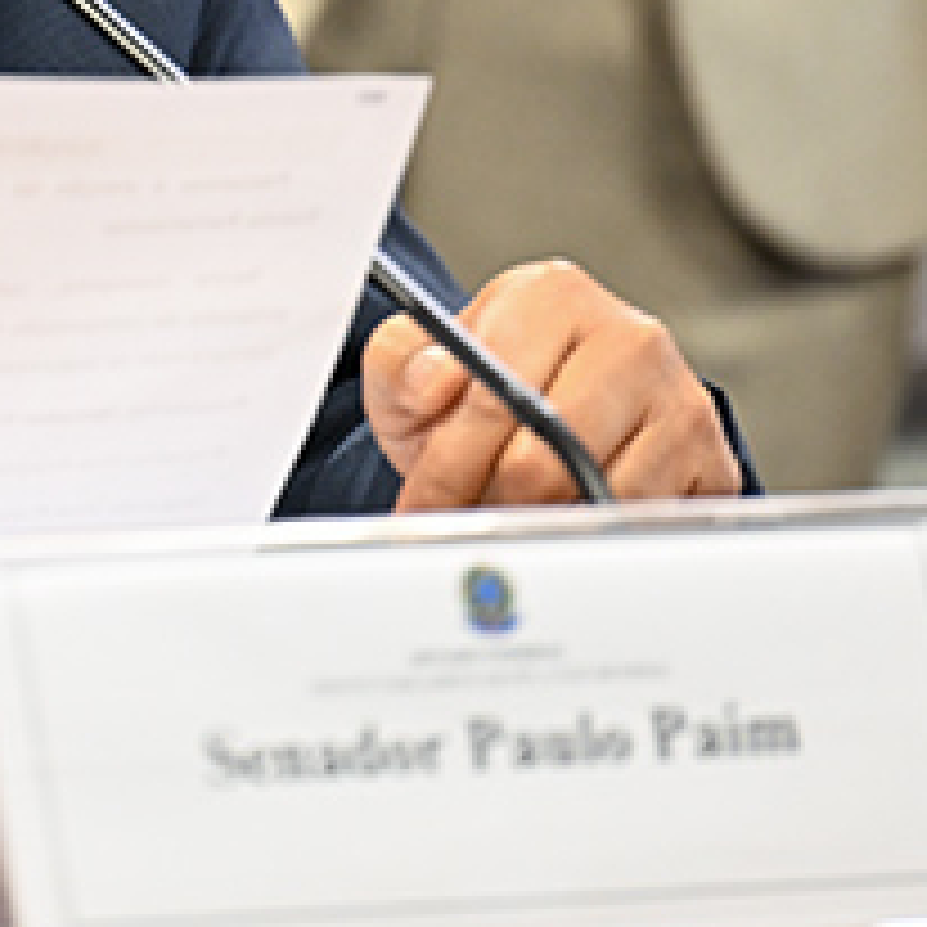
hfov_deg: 2.5
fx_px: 21420
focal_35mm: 707
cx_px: -248
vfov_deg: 2.5
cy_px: -252
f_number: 2.8
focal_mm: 200
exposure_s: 1/125
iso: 1600
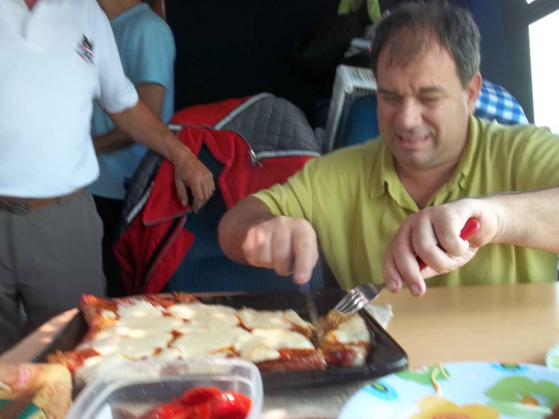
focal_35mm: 33
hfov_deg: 55.4
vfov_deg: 42.9
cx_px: 280
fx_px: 533
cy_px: 210
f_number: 3.3
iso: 64
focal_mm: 5.9
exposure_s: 1/40
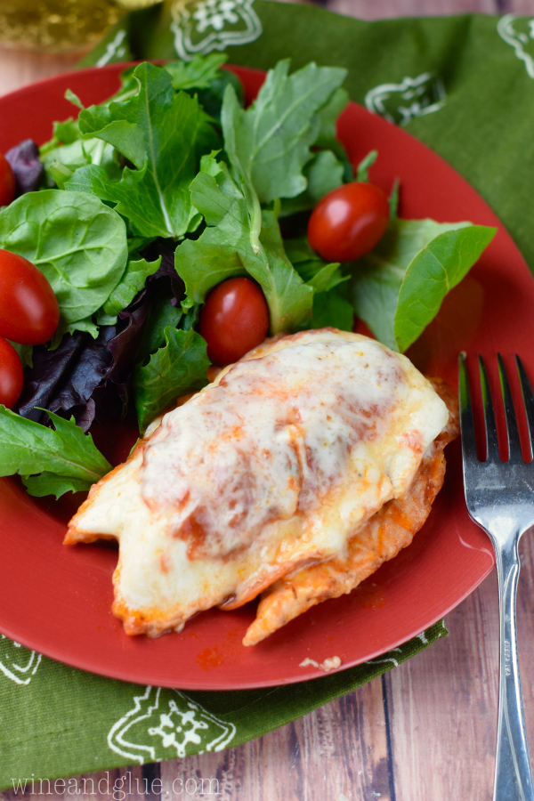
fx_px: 1669
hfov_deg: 18.2
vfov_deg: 27.0
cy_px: 400
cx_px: 267
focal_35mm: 75
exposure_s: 1/640
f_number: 3.5
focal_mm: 50
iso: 320
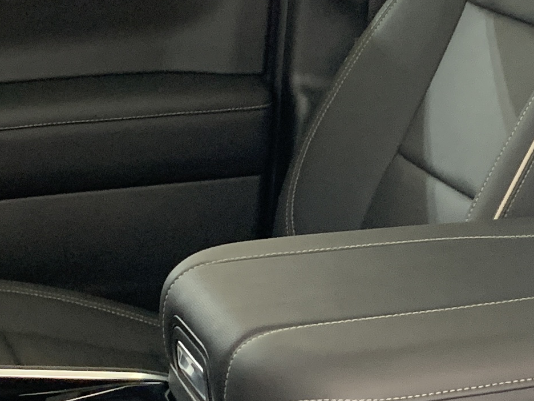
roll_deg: -3.6
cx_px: 540
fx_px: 1728
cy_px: 325
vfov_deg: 13.2
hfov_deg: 17.2
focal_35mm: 112
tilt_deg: -19.7
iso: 320
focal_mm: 4.25
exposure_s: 1/40
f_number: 1.8
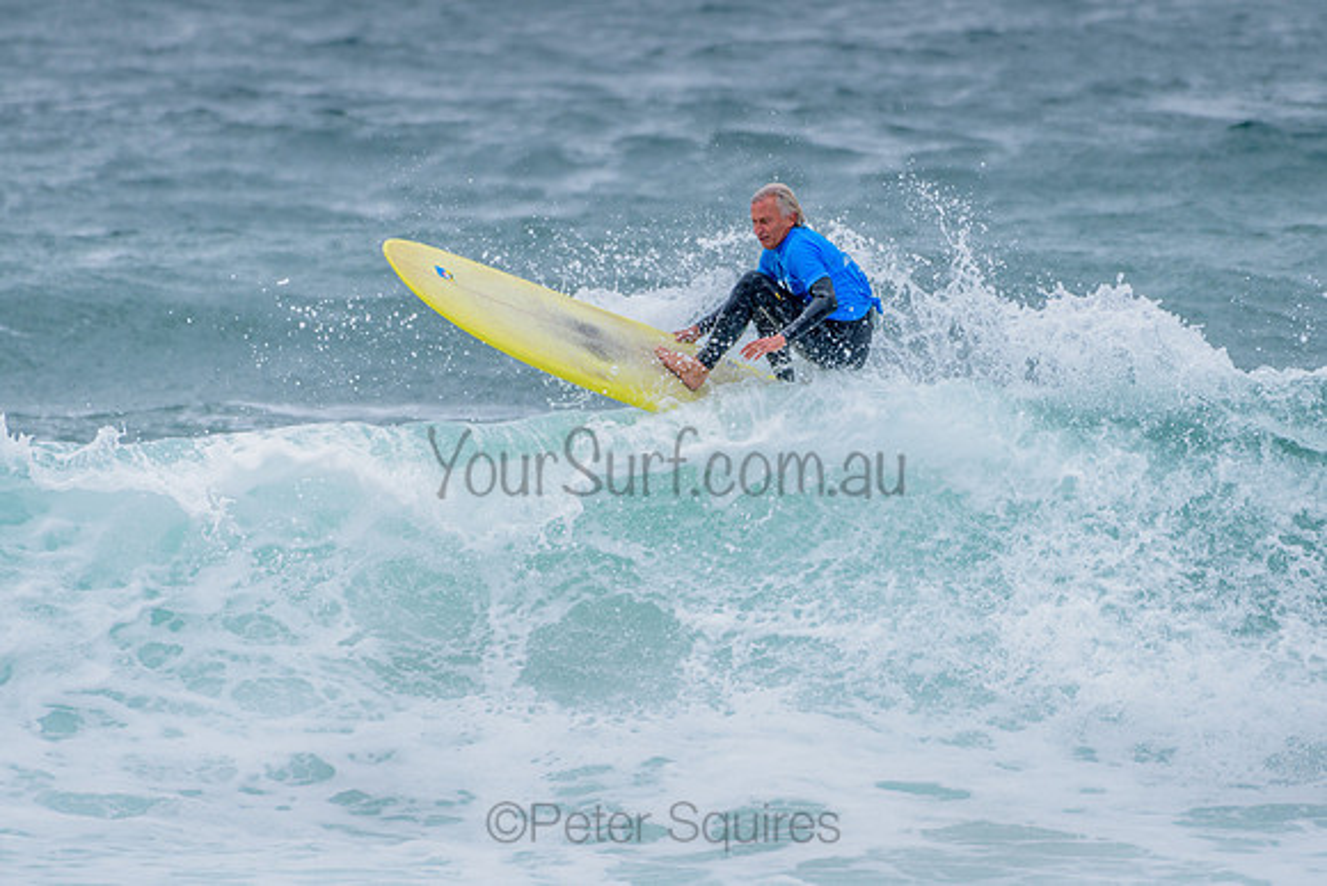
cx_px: 683
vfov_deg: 2.2
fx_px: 22601
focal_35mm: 613
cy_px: 422
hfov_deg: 3.4
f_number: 5.6
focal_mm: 500
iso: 560
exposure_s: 1/2000
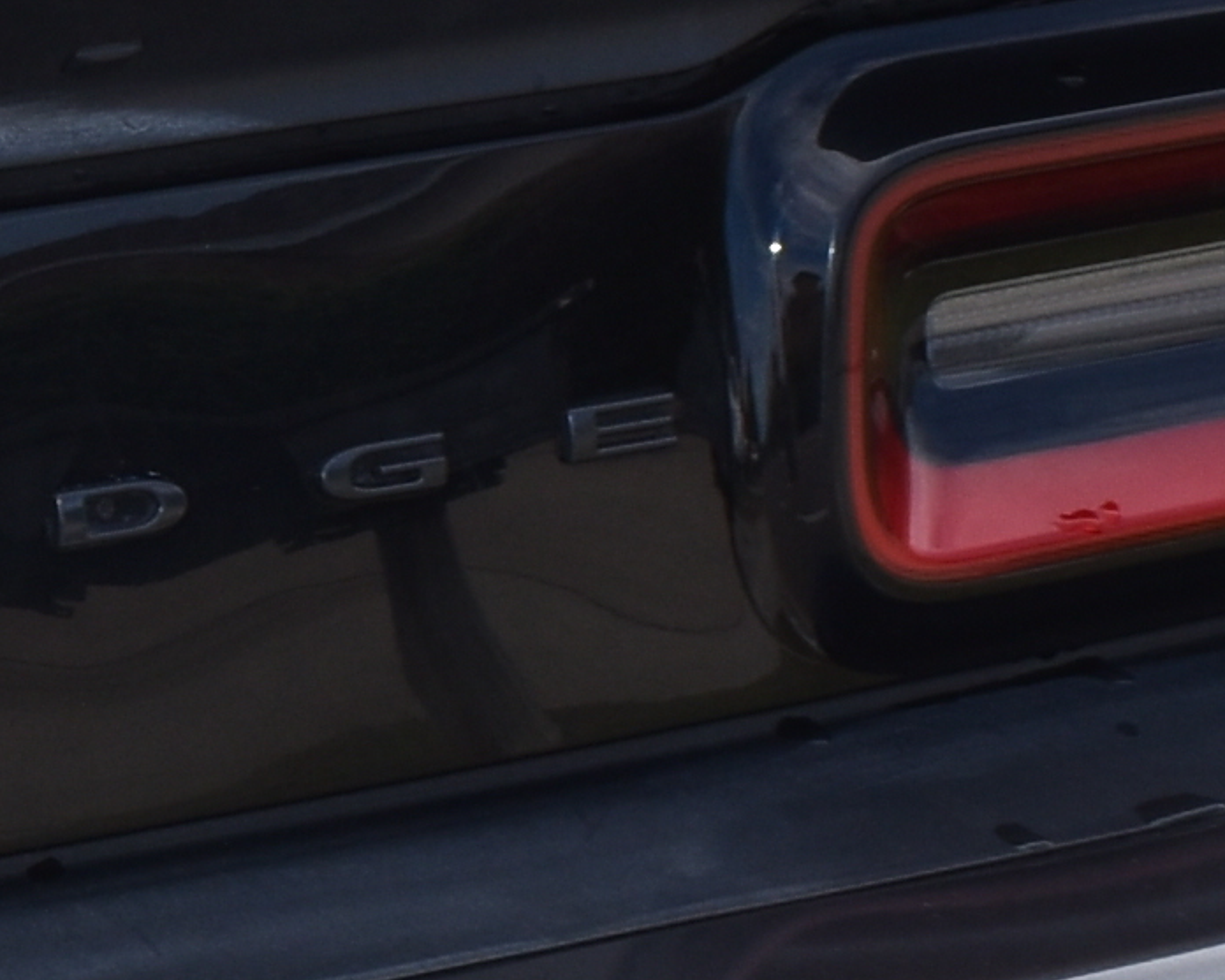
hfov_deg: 6.7
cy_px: 524
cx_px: -1116
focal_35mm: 279
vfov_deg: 5.5
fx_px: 10118
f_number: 8
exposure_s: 1/200
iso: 100
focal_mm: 23
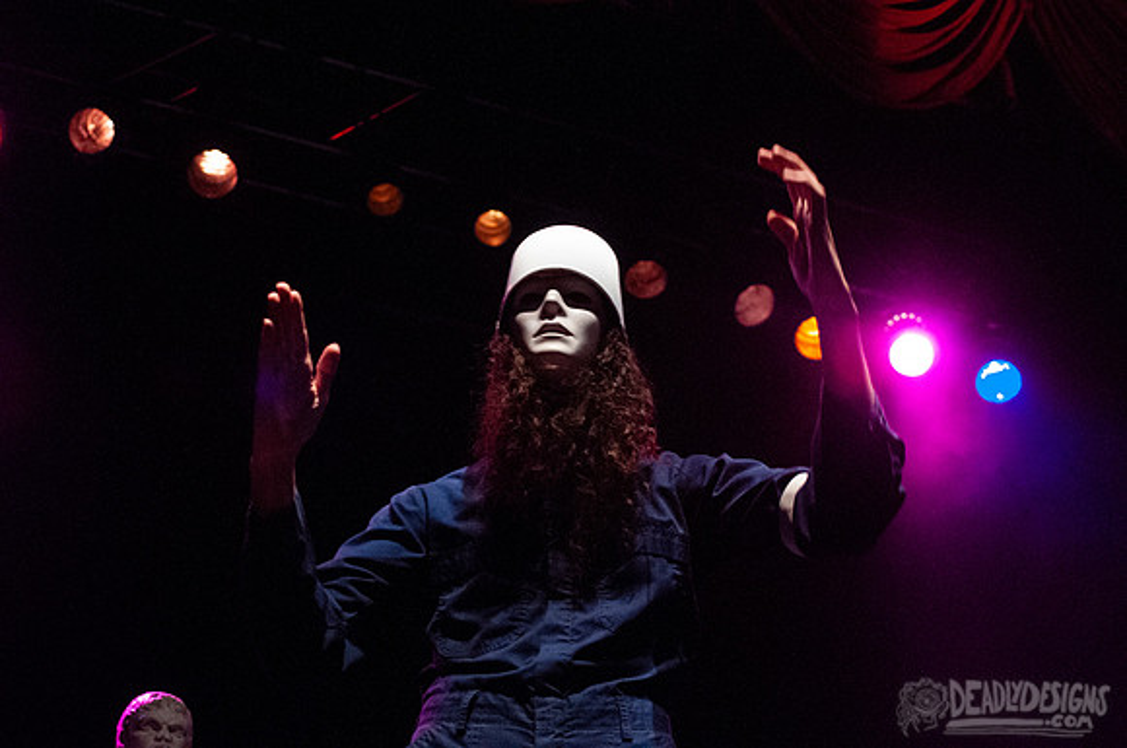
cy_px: 355
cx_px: 592
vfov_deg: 24.4
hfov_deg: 36.1
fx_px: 1726
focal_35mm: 55
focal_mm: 35
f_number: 2.8
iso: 1250
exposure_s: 1/80
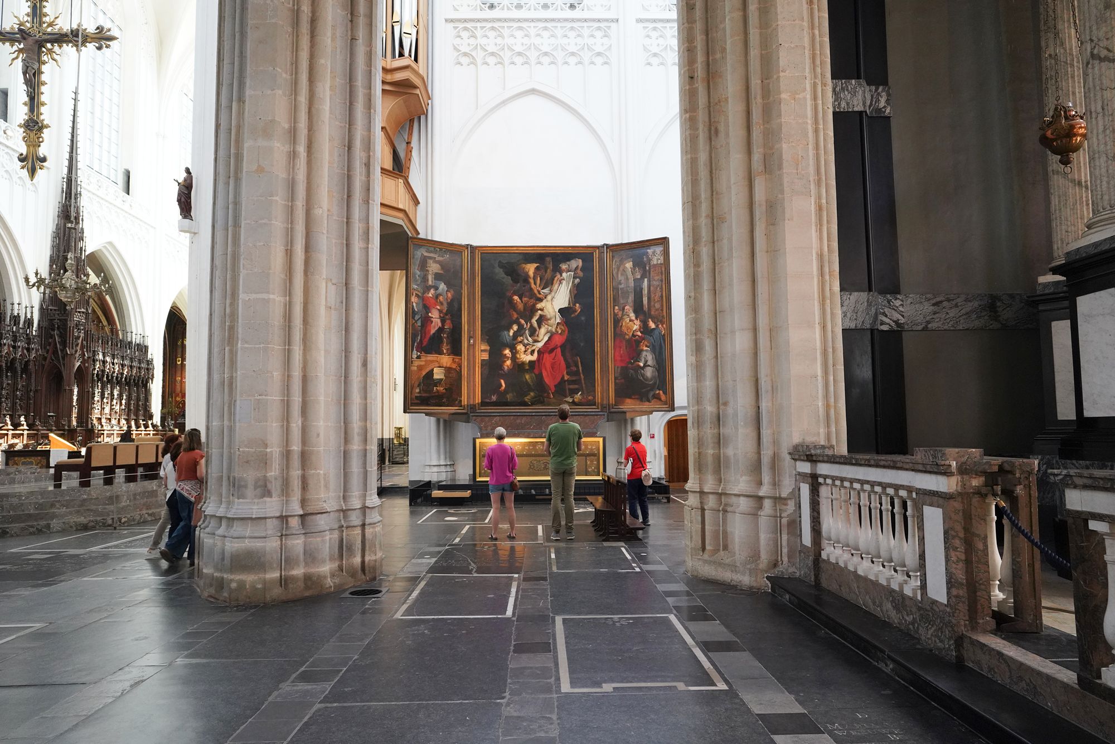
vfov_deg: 53.1
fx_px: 743
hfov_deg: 73.7
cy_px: 372
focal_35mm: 24
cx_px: 558
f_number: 5
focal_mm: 24
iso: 3200
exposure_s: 1/80
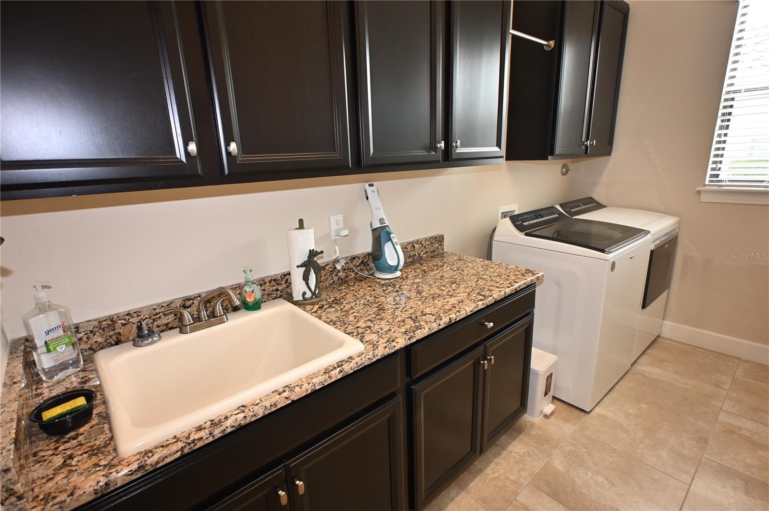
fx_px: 384
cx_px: 384
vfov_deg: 67.3
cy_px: 256
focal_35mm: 18
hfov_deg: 90.0
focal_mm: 12
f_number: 4
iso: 640
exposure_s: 1/60
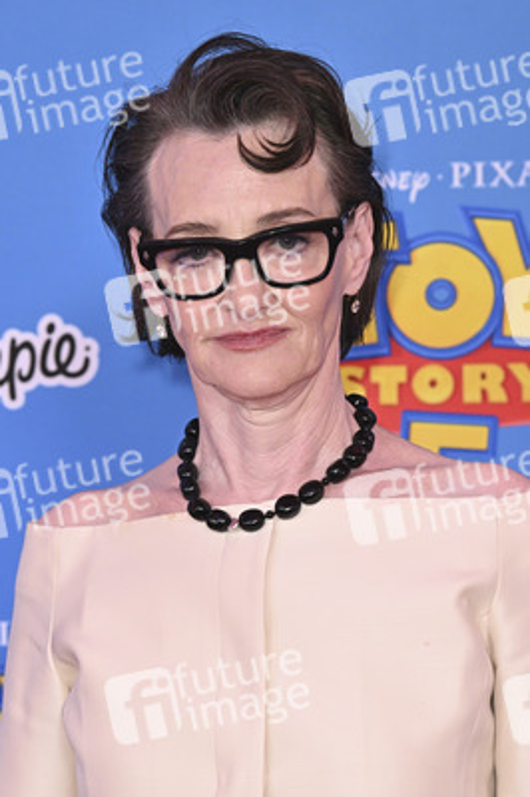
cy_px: 398
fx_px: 2411
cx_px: 265
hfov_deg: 12.5
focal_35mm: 109
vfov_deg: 18.8
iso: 1250
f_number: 6.3
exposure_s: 1/250
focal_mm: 109
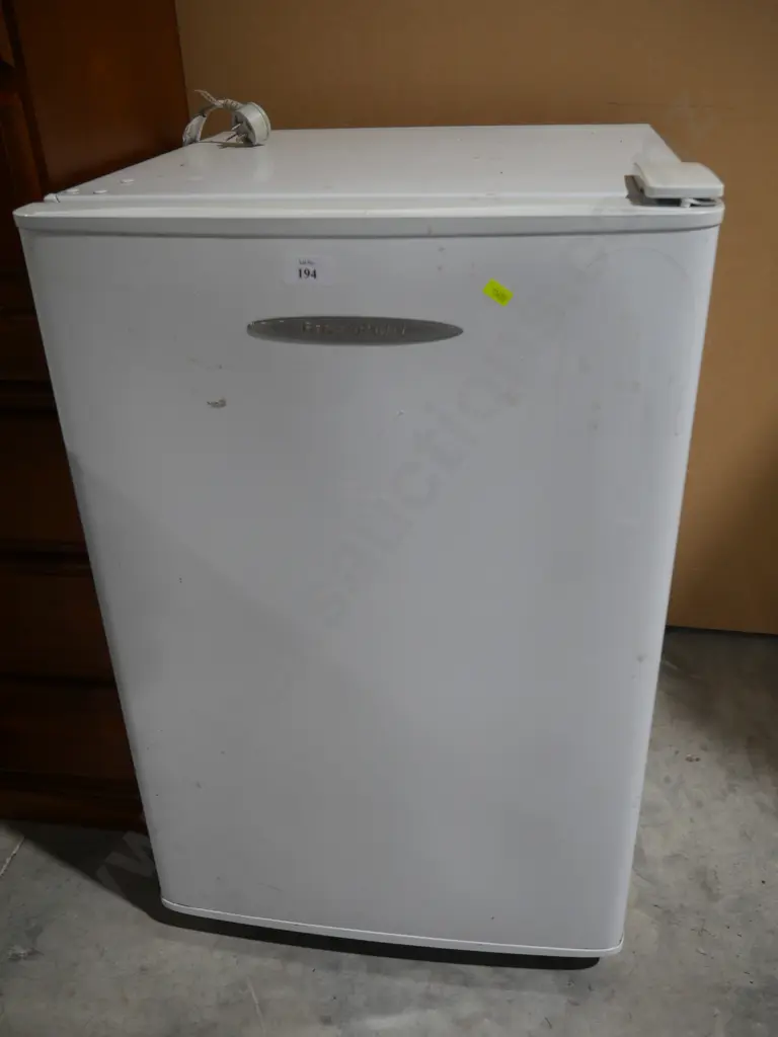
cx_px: 389
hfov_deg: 46.8
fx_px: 899
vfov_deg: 60.0
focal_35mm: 30
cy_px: 518
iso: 200
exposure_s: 1/60
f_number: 3.6
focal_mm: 15
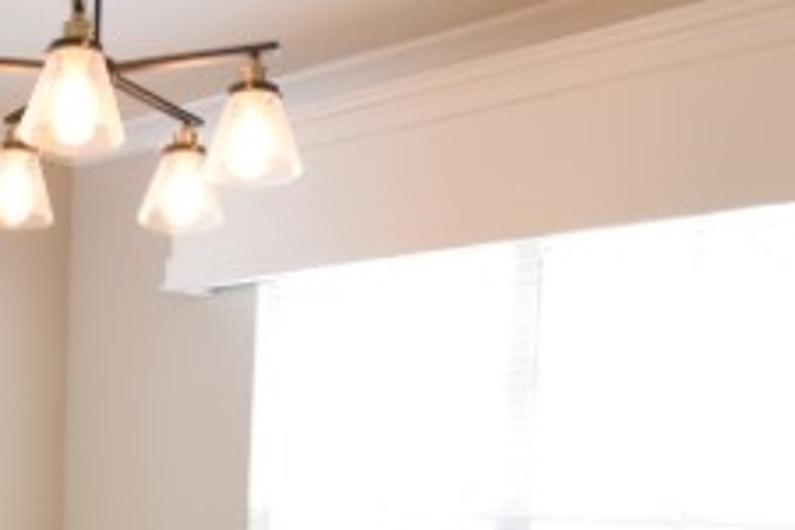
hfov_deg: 37.5
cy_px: 541
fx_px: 1060
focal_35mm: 48
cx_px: 35
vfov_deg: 26.5
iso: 1250
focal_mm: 10
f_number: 3.5
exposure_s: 1/60
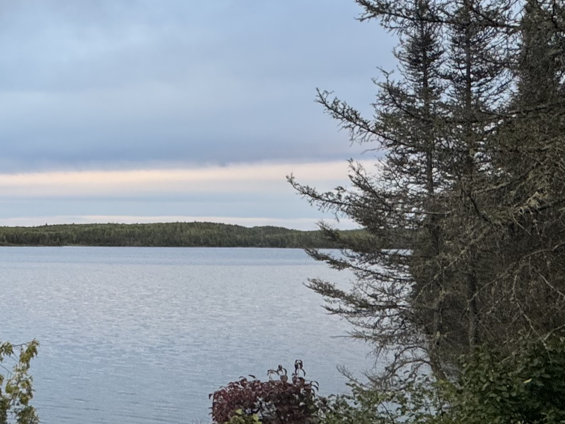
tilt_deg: +2.1
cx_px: -127
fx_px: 702
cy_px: 201
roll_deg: -0.9
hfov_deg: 34.3
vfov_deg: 33.6
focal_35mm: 43
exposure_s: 1/99
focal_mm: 2.22
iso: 64
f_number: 2.2
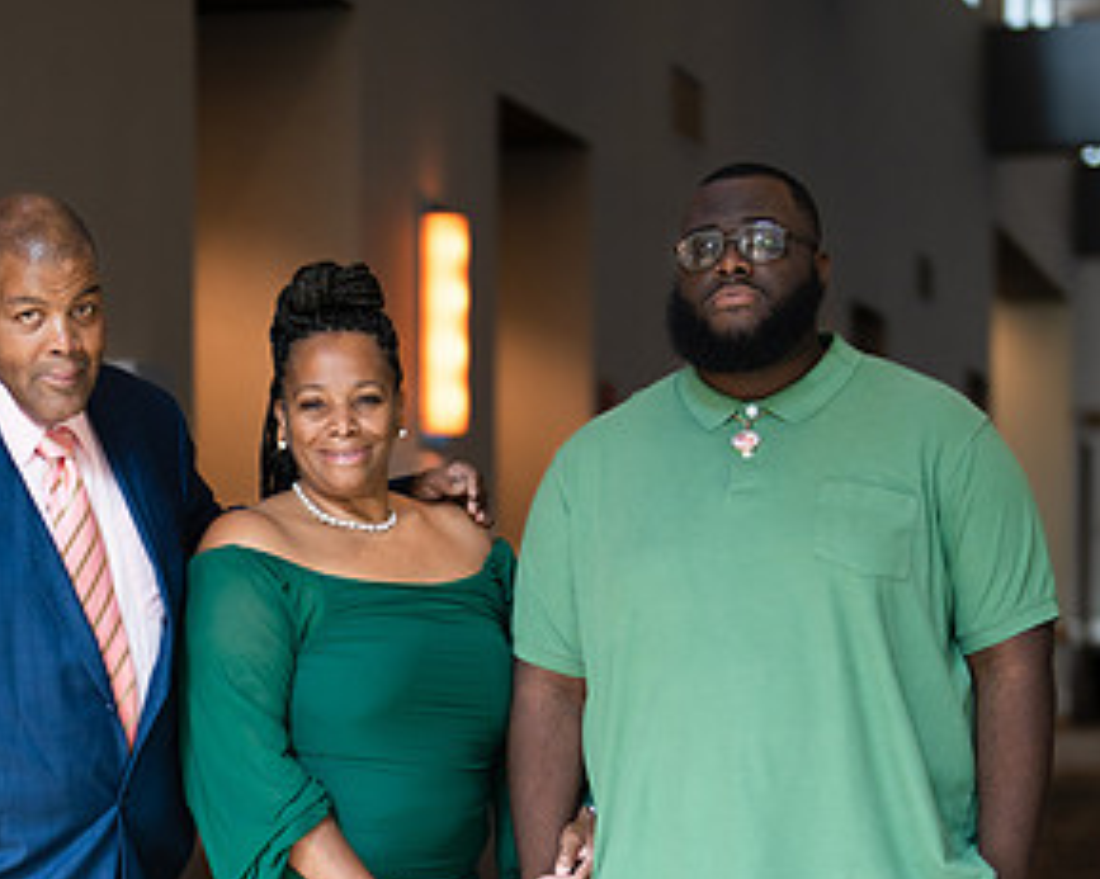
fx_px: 3743
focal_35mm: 115
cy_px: 881
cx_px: 278
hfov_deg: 16.6
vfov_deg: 13.2
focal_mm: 50
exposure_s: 1/320
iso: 250
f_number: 1.2
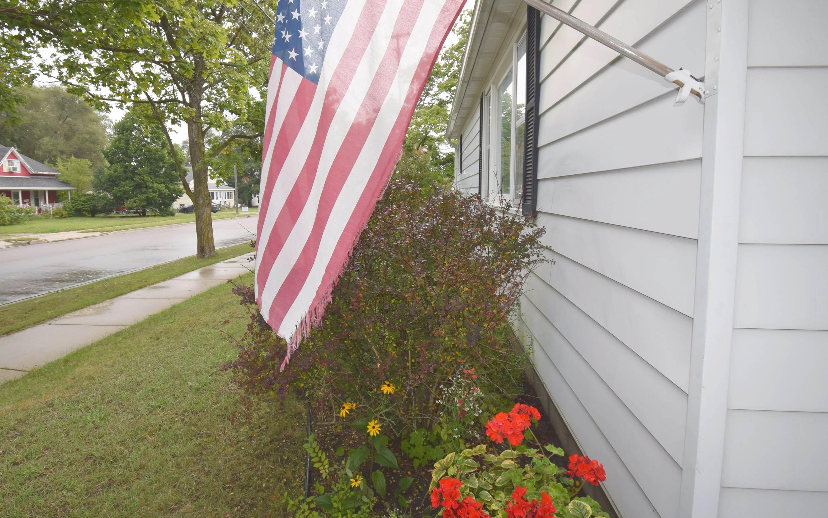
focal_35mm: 18
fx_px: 406
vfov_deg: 64.8
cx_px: 363
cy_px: 228
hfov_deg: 90.7
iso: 110
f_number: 5.6
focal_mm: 10
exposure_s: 1/125
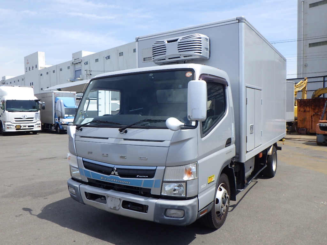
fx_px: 265
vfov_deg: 49.7
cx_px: 164
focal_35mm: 28
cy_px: 122
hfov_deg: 63.4
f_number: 4.2
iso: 125
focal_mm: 5
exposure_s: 1/640
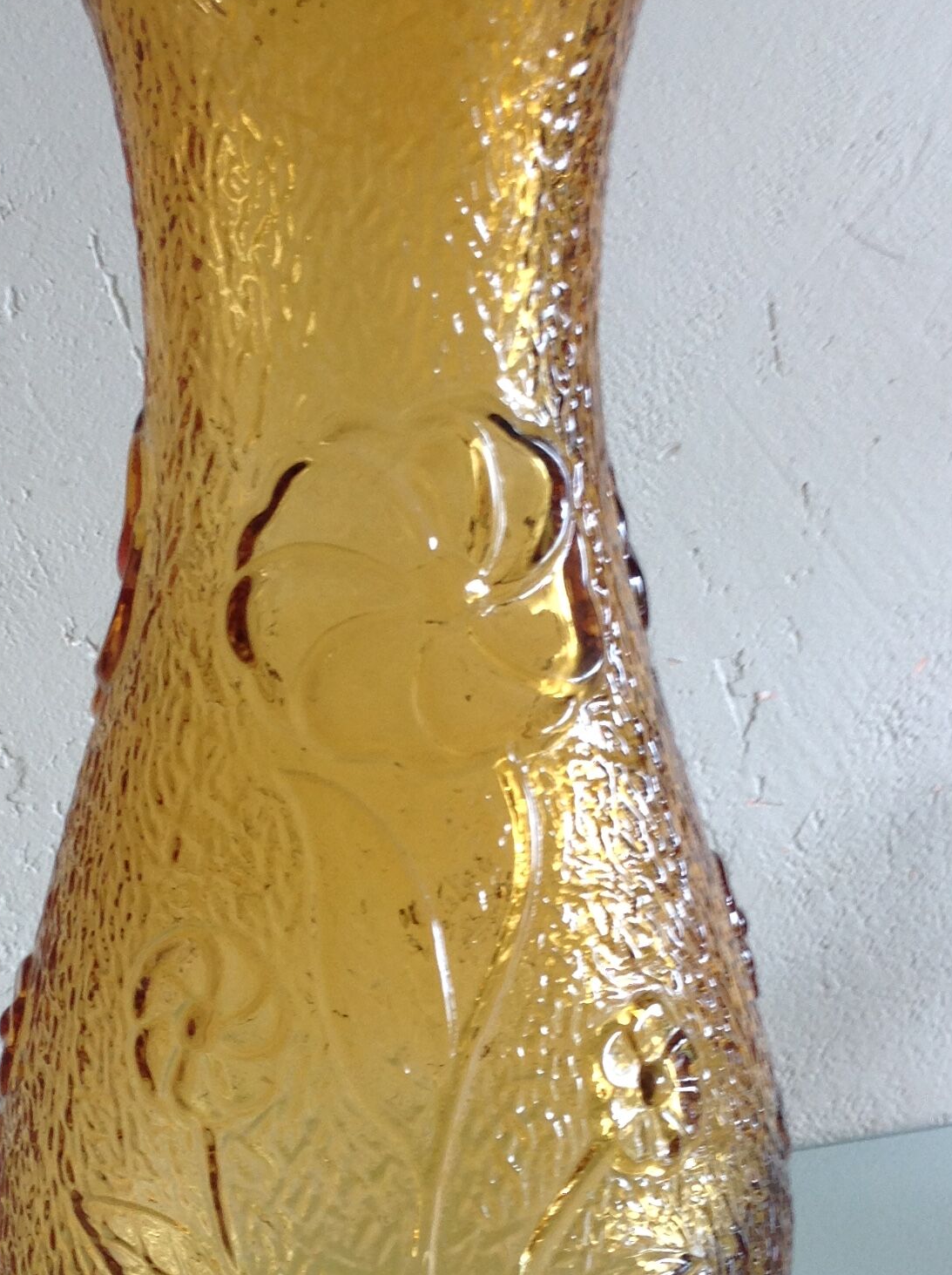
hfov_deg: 23.6
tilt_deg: -9.3
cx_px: 398
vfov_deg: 31.1
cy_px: 816
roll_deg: +2.4
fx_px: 2279
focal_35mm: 62
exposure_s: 1/20
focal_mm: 4.28
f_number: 2.4
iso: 50
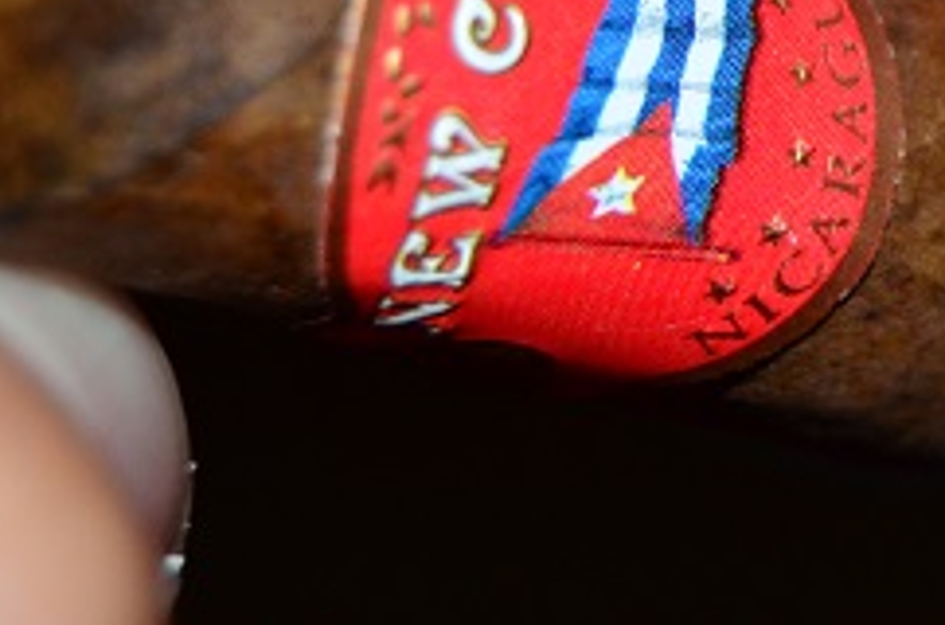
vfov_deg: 7.7
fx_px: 4660
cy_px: 105
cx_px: 959
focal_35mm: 178
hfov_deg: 11.5
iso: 1100
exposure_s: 1/60
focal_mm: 50
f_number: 7.1
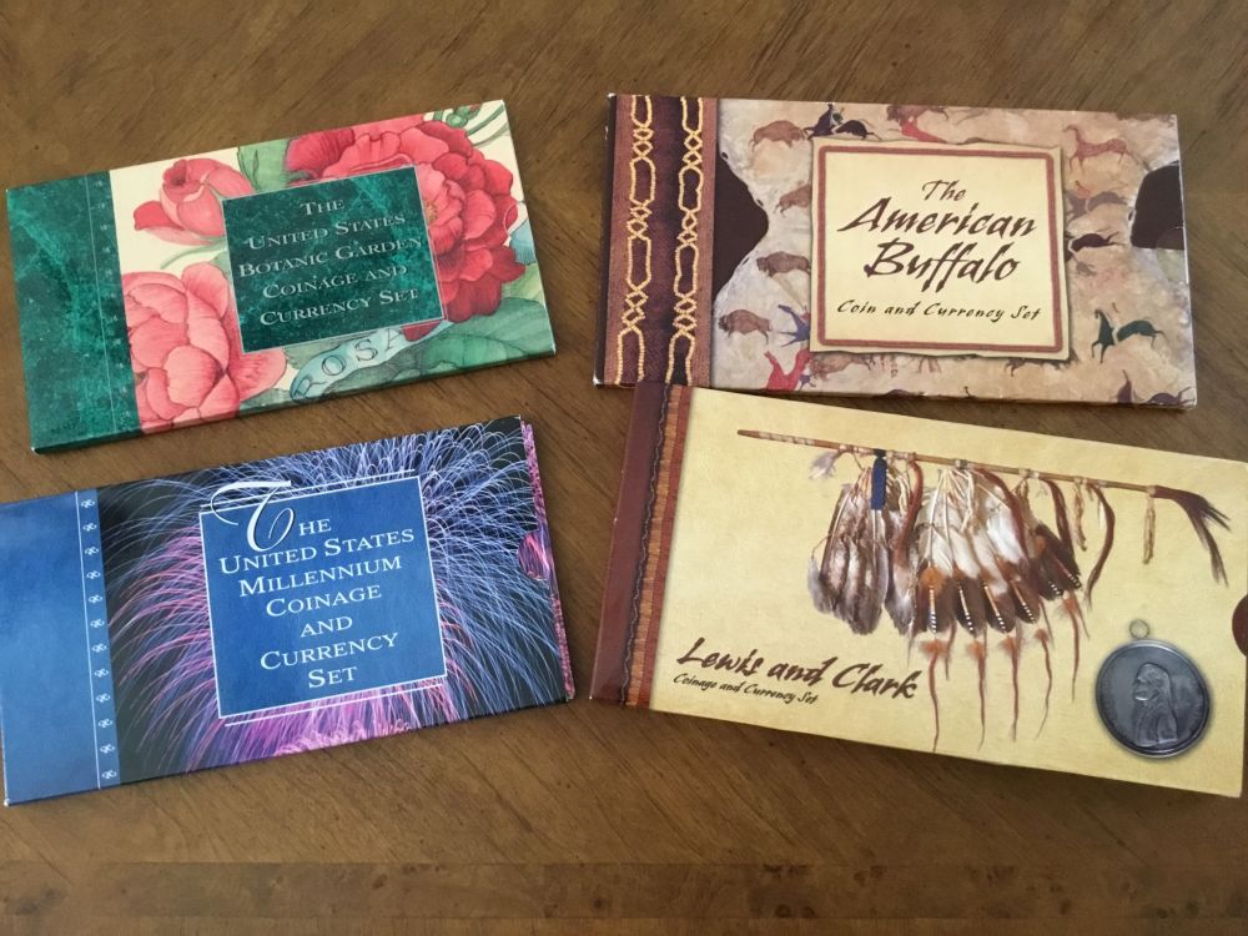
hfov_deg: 58.4
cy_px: 468
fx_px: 1118
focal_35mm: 31
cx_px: 624
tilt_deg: -78.2
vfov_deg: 45.4
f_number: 2.4
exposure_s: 1/24
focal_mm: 3.3
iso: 200
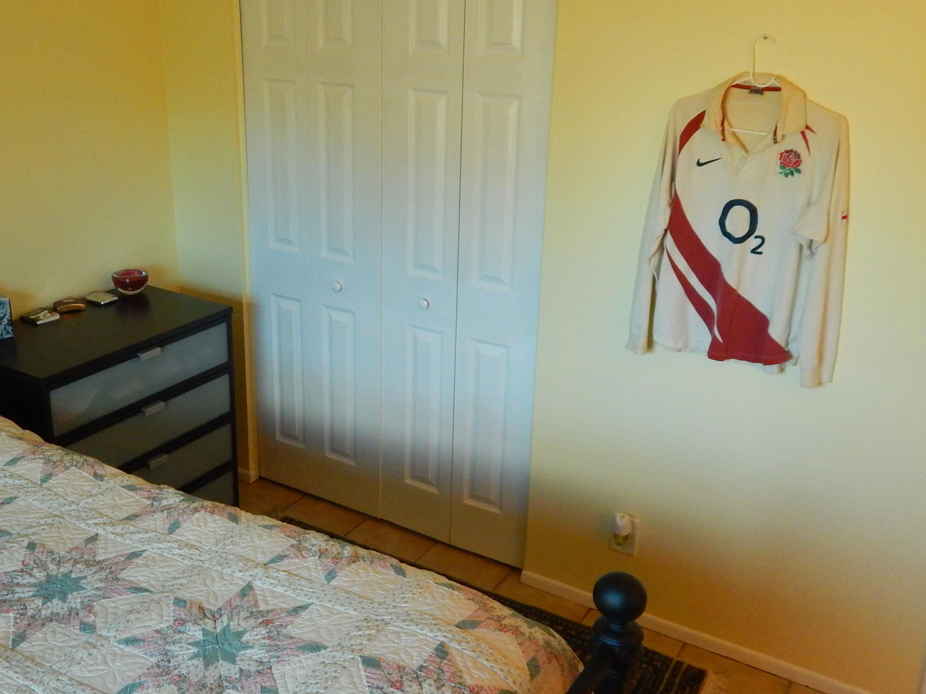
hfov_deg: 52.1
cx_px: 346
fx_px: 936
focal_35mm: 35
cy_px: 322
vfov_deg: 40.7
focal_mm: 4
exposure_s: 1/80
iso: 400
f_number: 3
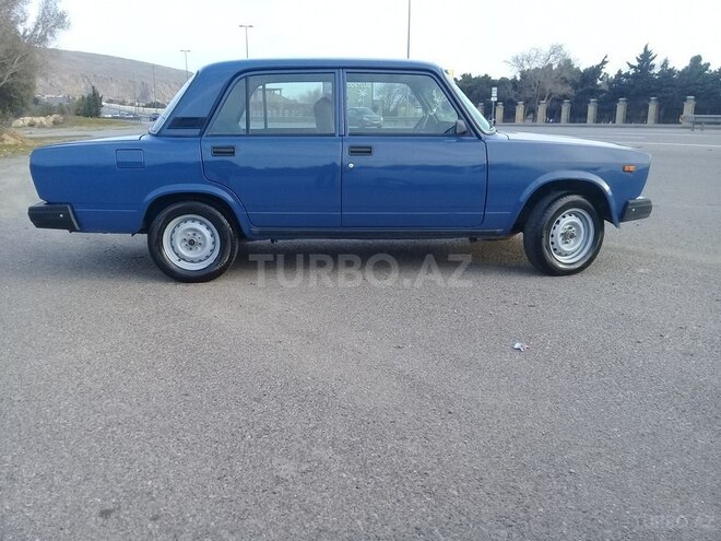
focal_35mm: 31
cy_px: 270
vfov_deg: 45.4
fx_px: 646
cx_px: 360
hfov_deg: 58.4
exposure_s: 1/185
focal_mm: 3.3
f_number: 2.2
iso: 50
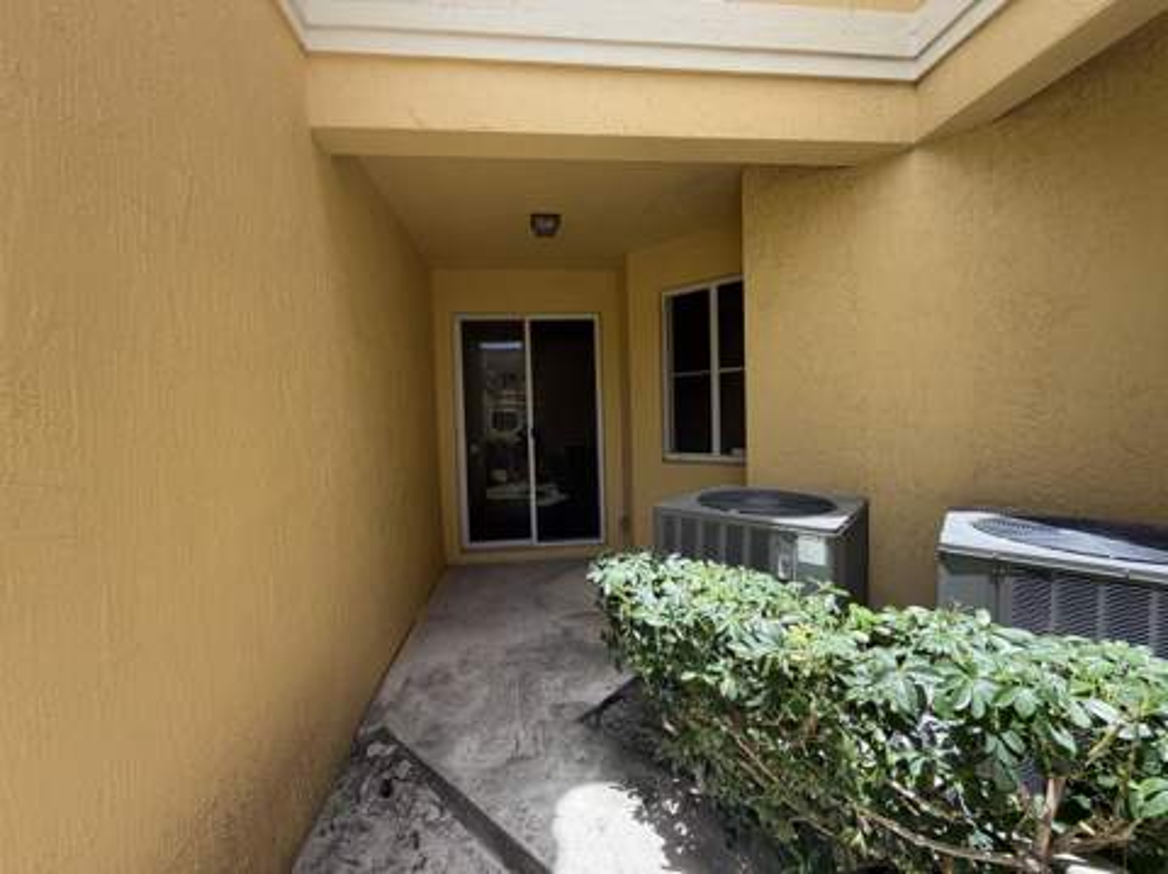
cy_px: 437
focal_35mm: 14
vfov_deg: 85.6
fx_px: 472
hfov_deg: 102.1
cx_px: 584
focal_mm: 2.22
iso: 40
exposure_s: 1/233
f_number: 2.2
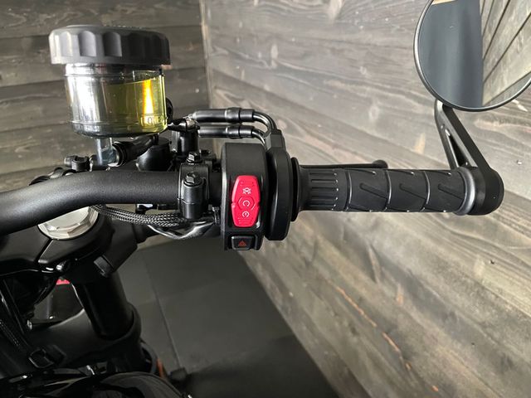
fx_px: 399
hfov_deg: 67.3
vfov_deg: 53.1
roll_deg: +3.1
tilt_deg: -26.3
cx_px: 266
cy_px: 199
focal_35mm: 26
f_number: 1.6
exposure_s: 1/25
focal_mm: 4.2
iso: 500
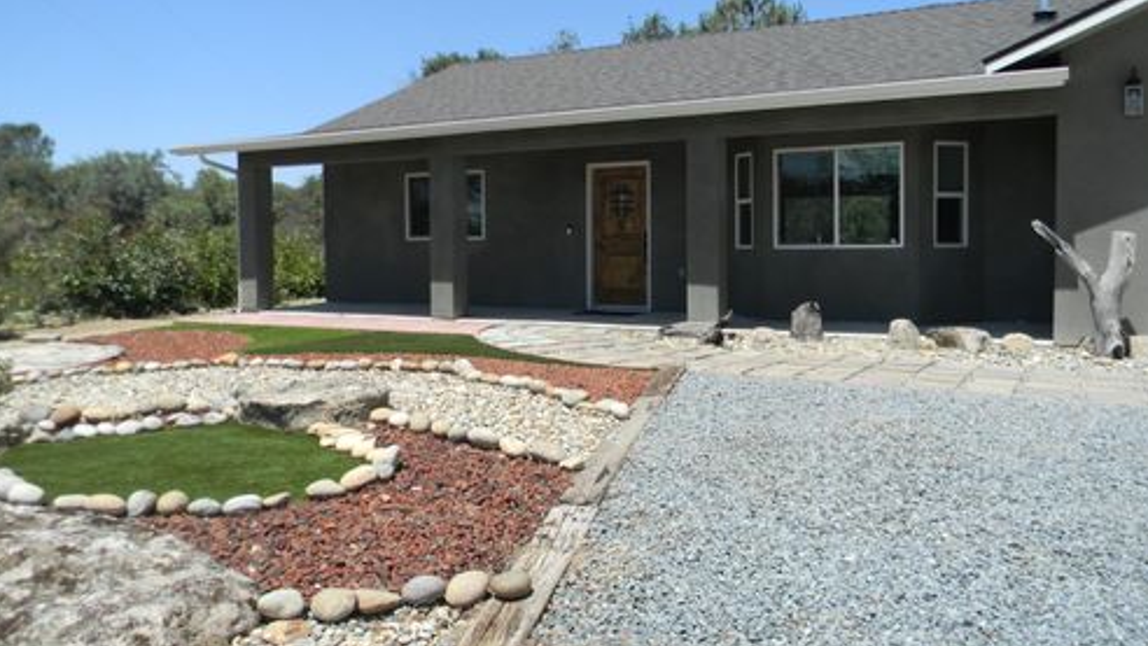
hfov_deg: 62.6
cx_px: 569
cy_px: 283
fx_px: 944
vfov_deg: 37.7
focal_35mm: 31
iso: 80
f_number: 7
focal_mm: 5
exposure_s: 1/210
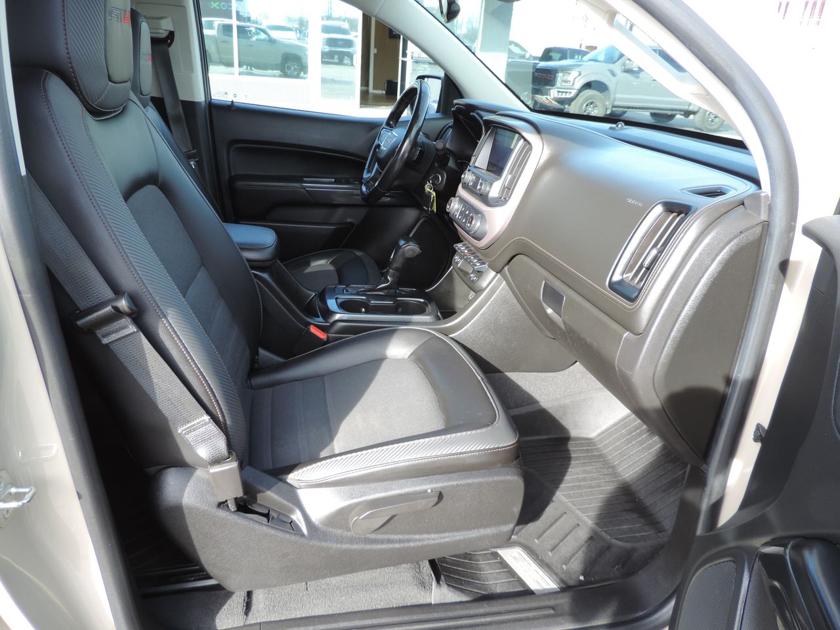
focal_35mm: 24
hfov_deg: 71.6
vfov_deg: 56.8
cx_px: 420
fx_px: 582
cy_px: 315
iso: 80
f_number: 3
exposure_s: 1/80
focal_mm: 4.3
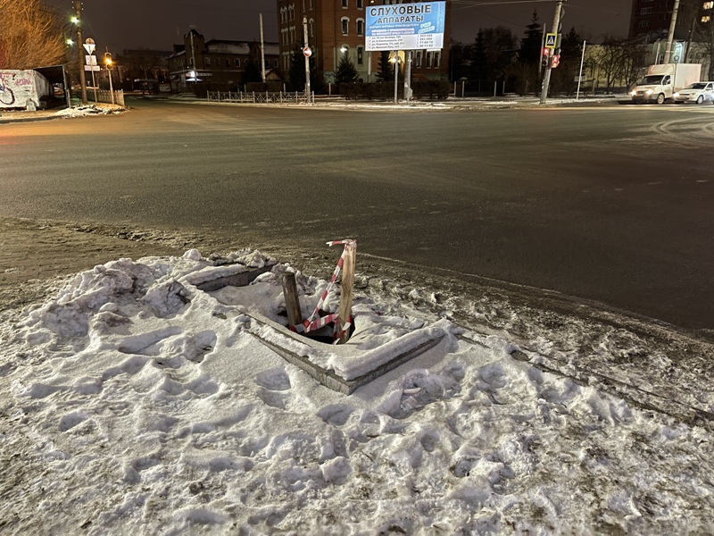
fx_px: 536
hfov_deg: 67.3
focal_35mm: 26
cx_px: 357
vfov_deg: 53.1
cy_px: 268
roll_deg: +0.8
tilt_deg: -18.7
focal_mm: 5.1
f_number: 1.6
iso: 640
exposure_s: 1/25
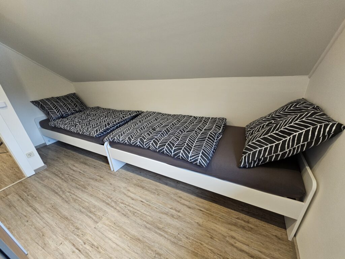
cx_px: 172
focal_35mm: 13
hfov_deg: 106.2
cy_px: 130
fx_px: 130
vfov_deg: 89.9
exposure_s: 1/33.3
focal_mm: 2.2
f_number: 2.2
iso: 320
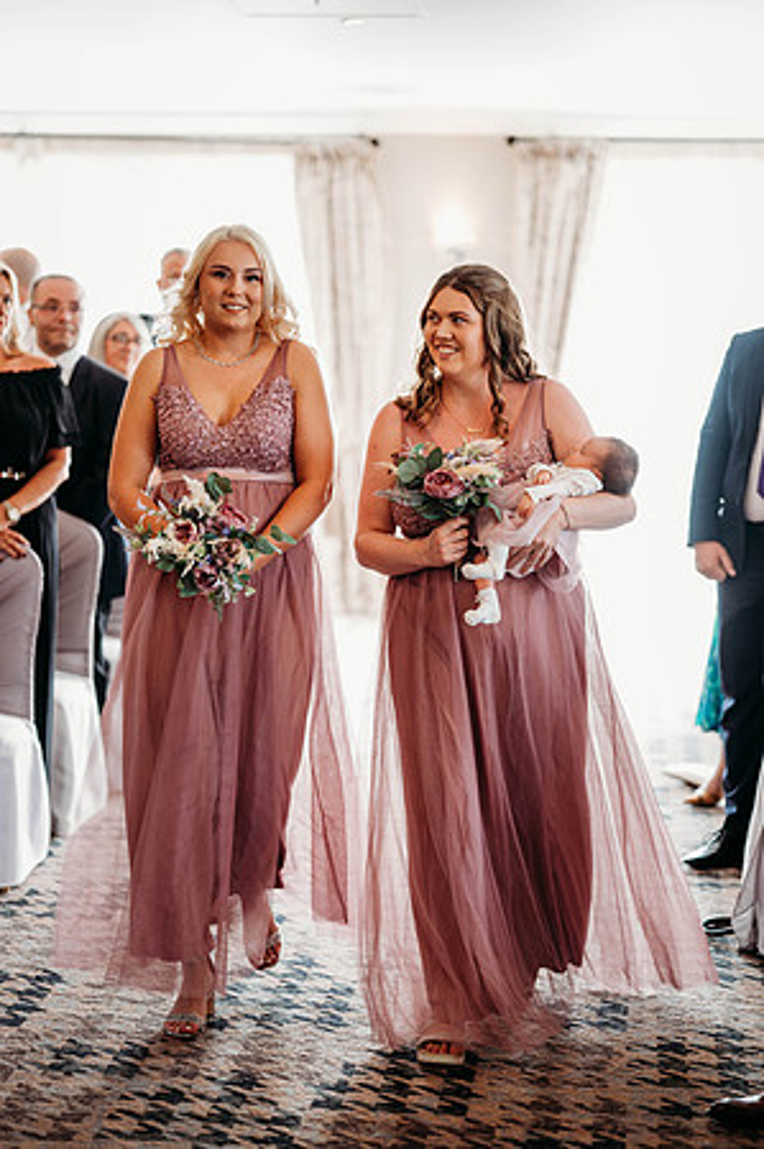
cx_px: 382
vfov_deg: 23.9
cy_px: 574
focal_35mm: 85
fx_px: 2712
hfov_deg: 16.0
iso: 900
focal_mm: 85
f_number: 2
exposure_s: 1/200
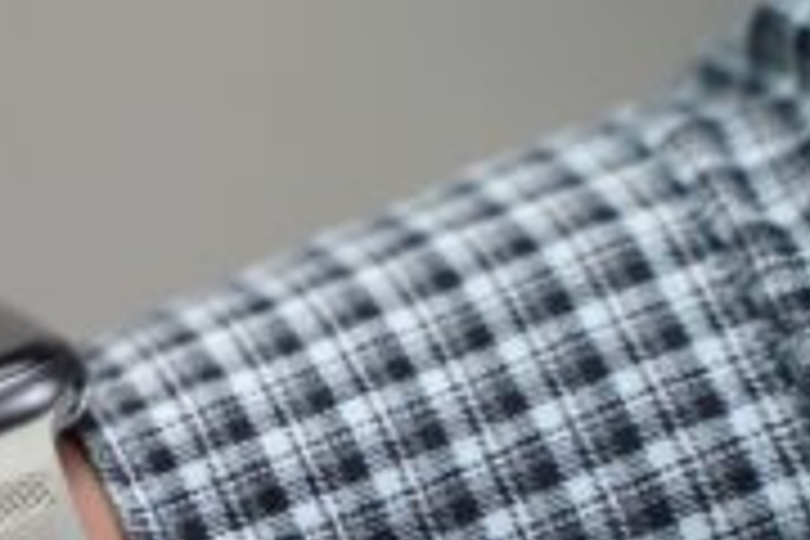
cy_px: 565
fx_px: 3757
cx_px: -58
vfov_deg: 8.2
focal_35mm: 167
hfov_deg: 12.1
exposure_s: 1/90
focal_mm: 75
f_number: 4
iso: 640
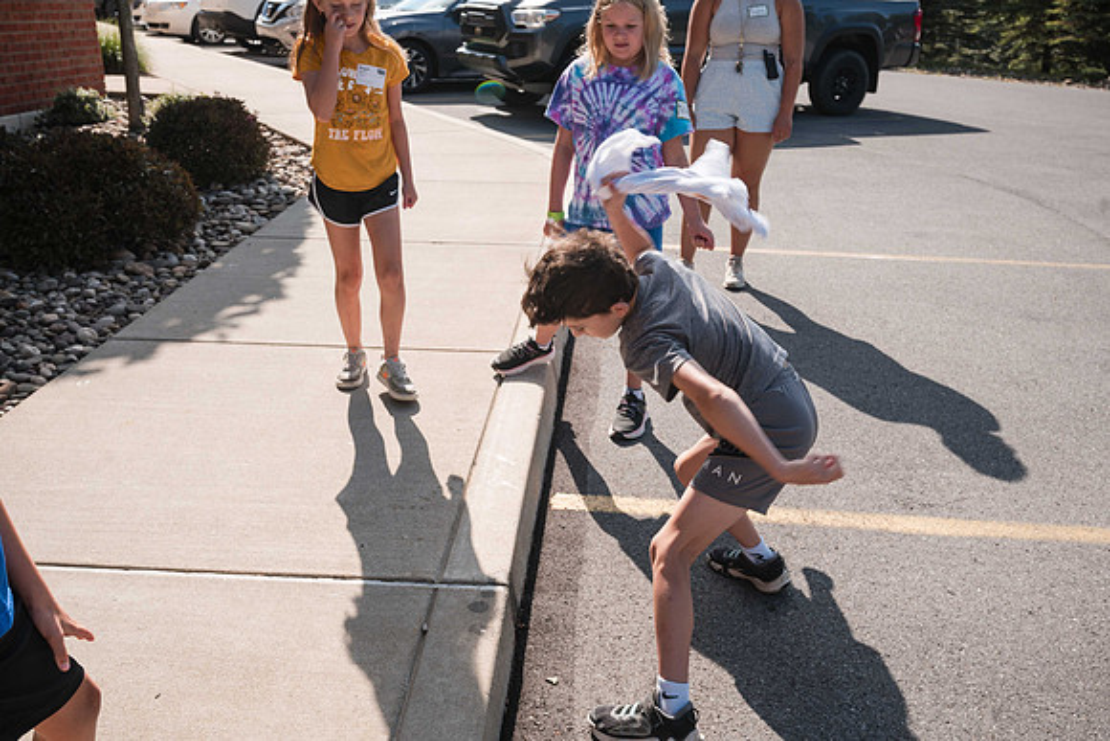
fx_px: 1009
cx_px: 544
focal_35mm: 33
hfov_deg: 57.6
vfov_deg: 40.3
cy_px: 363
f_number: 6.3
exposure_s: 1/320
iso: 100
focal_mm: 30
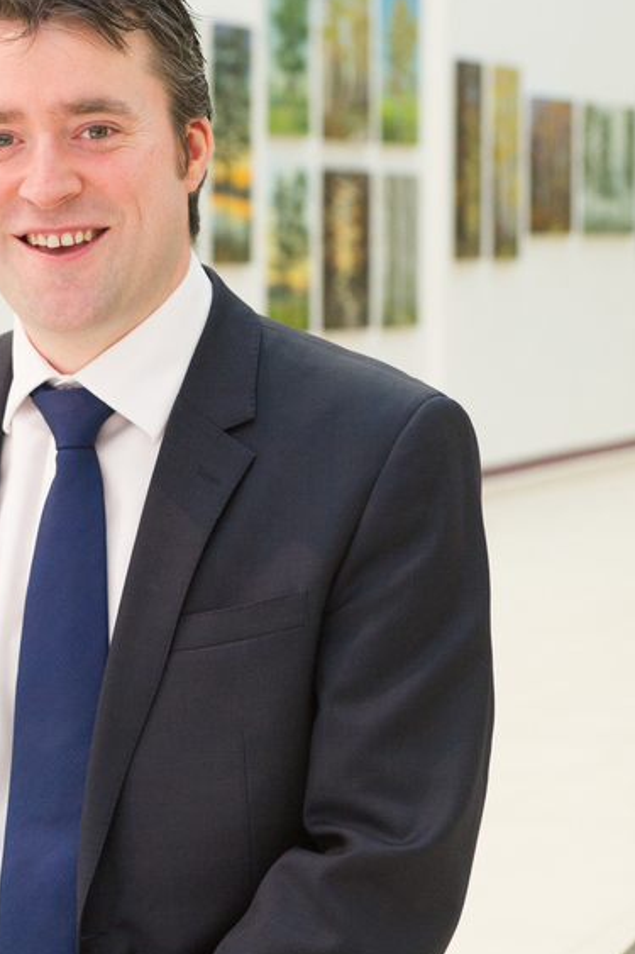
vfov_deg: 17.1
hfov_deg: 11.3
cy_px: 397
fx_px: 3177
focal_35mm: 120
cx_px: 62
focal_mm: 66
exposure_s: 1/125
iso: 1600
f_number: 4.5
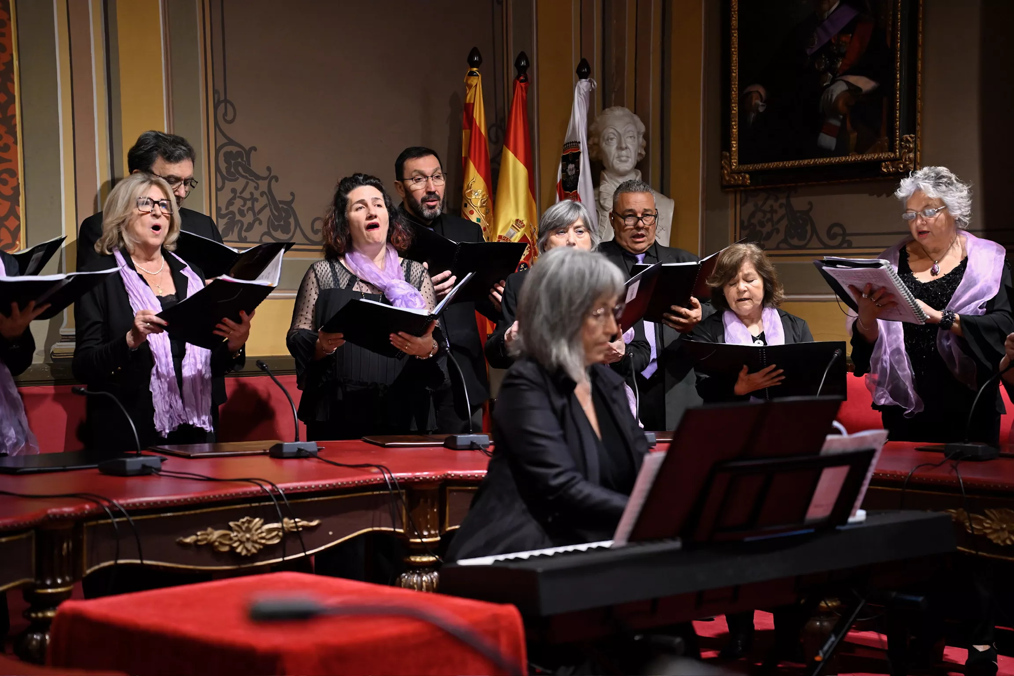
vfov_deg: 19.5
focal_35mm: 70
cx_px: 507
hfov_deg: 28.8
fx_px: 1972
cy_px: 338
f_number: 2.8
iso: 1250
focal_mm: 70
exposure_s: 1/125
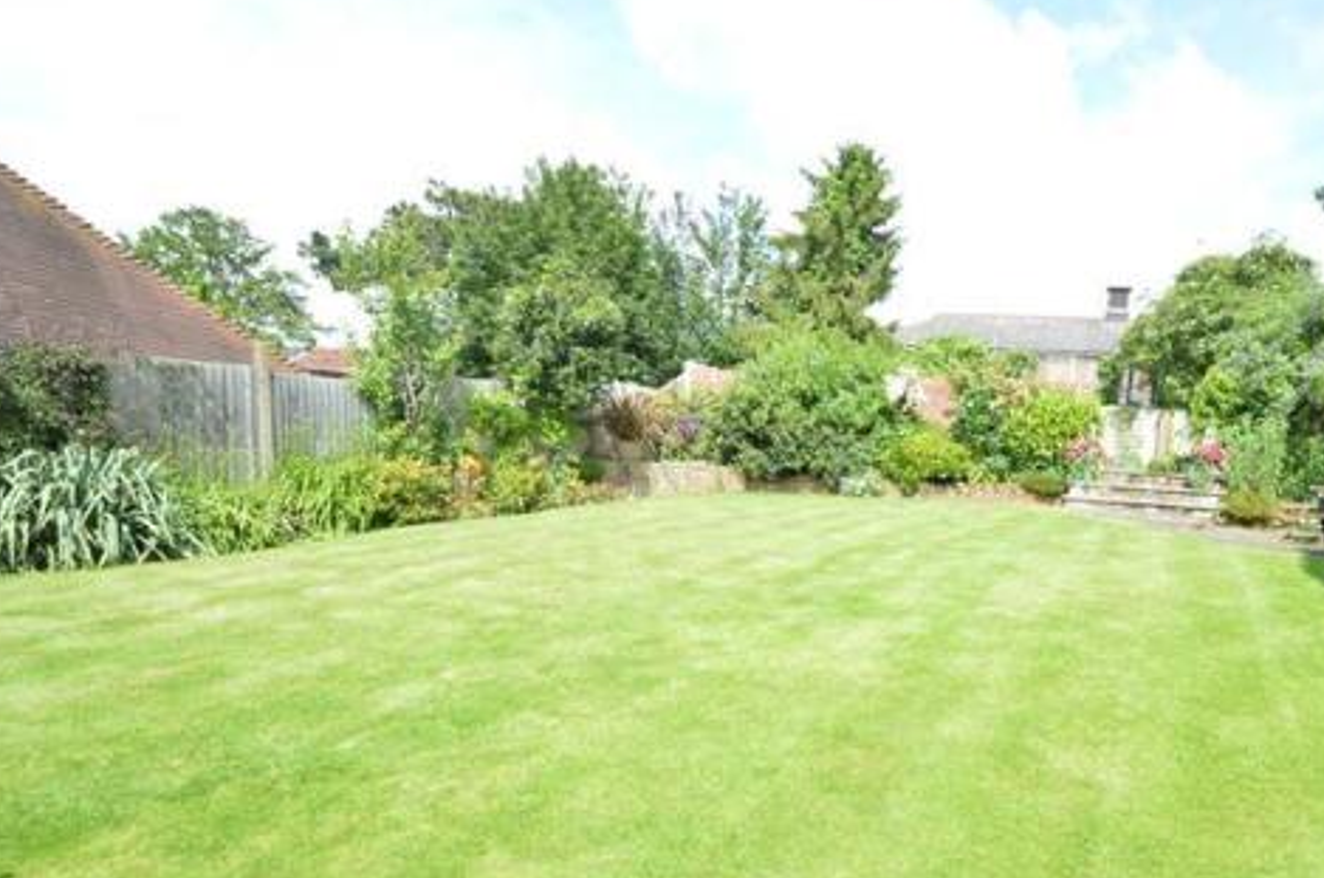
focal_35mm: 21
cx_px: 881
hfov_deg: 78.7
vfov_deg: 58.2
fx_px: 771
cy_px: 570
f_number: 5.6
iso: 100
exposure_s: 1/125
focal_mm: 10
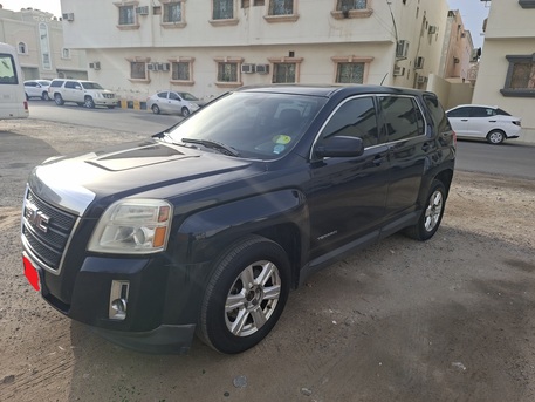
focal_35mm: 23
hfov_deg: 73.9
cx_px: 268
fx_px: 356
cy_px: 201
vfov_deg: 58.9
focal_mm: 5.54
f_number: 1.8
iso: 50
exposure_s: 1/1025
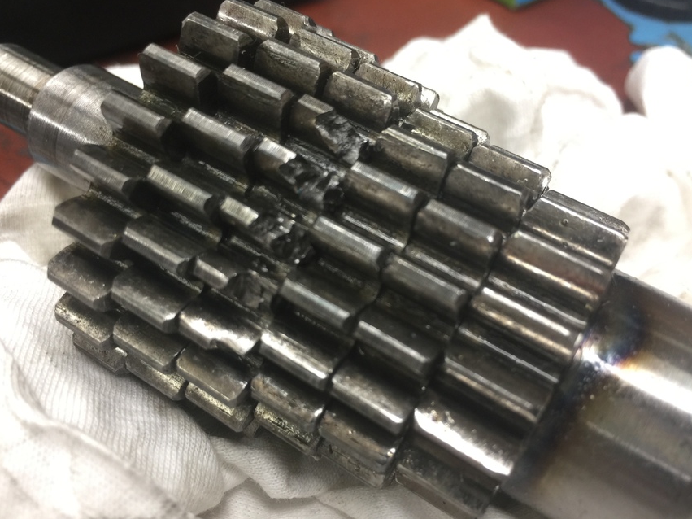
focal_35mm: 30
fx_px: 600
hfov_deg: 60.0
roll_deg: -0.7
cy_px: 251
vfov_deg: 46.8
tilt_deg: -44.2
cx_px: 353
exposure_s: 1/30
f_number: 2.2
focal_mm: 4.15
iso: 40
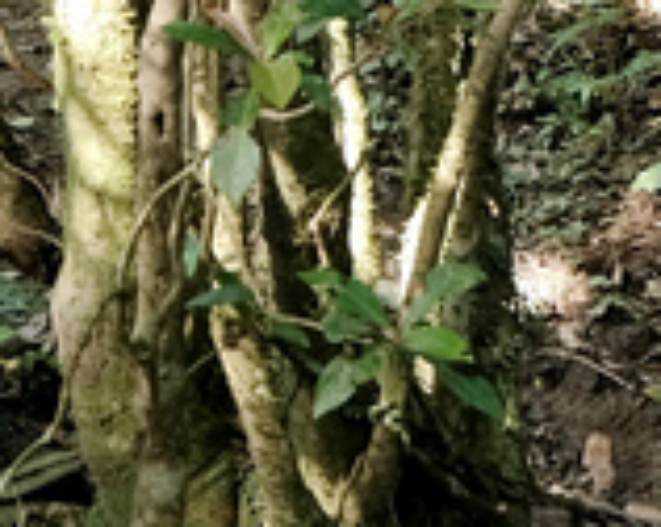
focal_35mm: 208
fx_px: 4064
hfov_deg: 9.3
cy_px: -416
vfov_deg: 7.2
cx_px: 314
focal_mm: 23
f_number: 4
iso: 250
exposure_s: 1/45
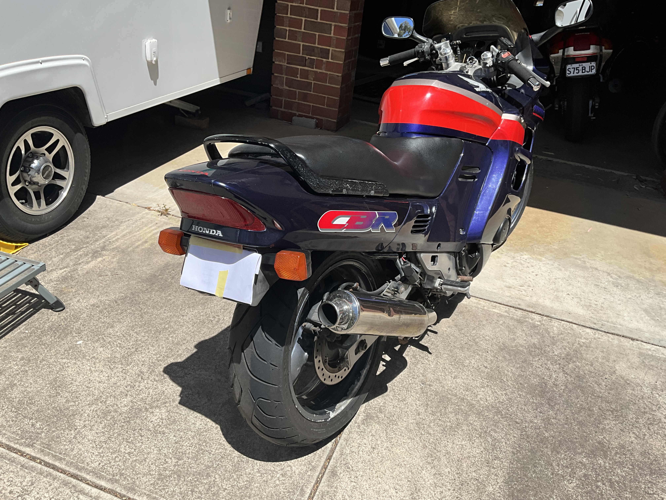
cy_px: 250
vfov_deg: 48.2
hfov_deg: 61.7
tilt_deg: -27.8
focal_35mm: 29
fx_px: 558
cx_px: 333
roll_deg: -7.6
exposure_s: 1/1912
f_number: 1.8
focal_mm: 3
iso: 25
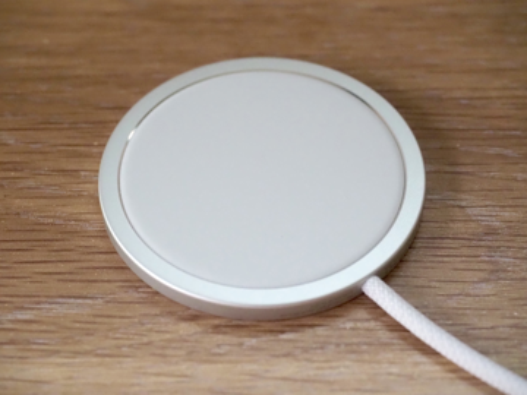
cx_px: 264
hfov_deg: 24.4
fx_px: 1218
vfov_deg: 18.4
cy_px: 198
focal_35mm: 80
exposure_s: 1/100
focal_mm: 40
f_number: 5
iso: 6400
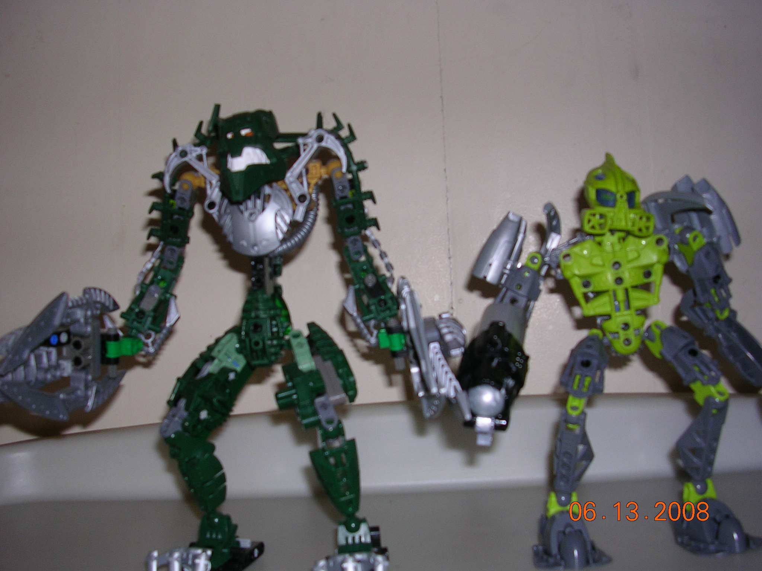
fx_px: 836
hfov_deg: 49.0
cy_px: 286
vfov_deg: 37.7
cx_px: 381
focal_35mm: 38
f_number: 2.8
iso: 50
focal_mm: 5.8
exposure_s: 1/60.1
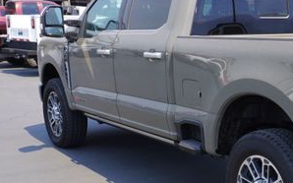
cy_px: 126
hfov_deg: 28.1
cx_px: 289
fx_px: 552
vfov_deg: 18.8
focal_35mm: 69
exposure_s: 1/125
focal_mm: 21
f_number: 8
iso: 100
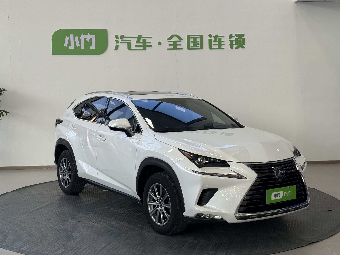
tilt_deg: -3.9
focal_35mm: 48
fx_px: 471
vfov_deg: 30.3
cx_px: 170
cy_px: 128
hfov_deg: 39.7
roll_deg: +0.3
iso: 80
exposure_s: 1/219
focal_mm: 6.76
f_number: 1.78
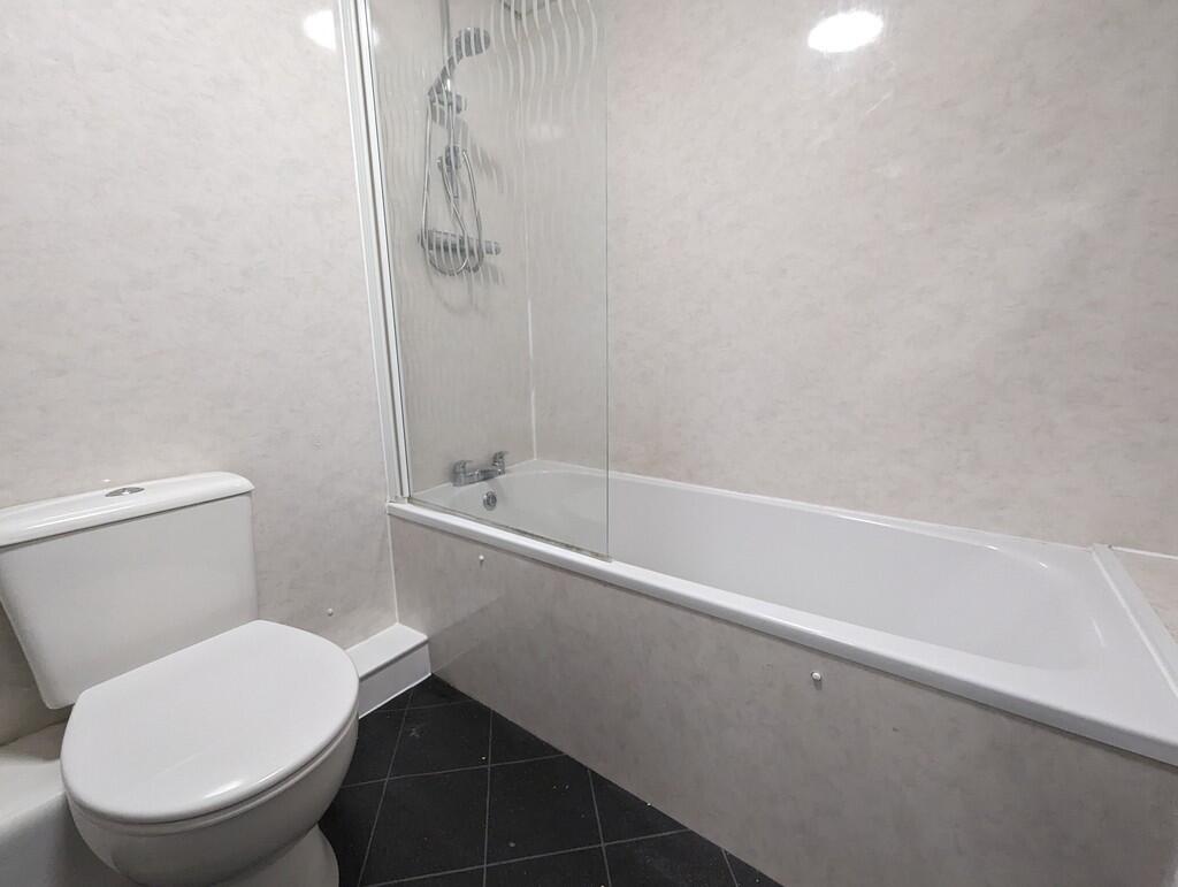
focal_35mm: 13
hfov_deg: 106.1
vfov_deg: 90.1
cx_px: 589
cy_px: 444
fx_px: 443
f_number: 2.2
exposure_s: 1/100
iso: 583
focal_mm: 1.95
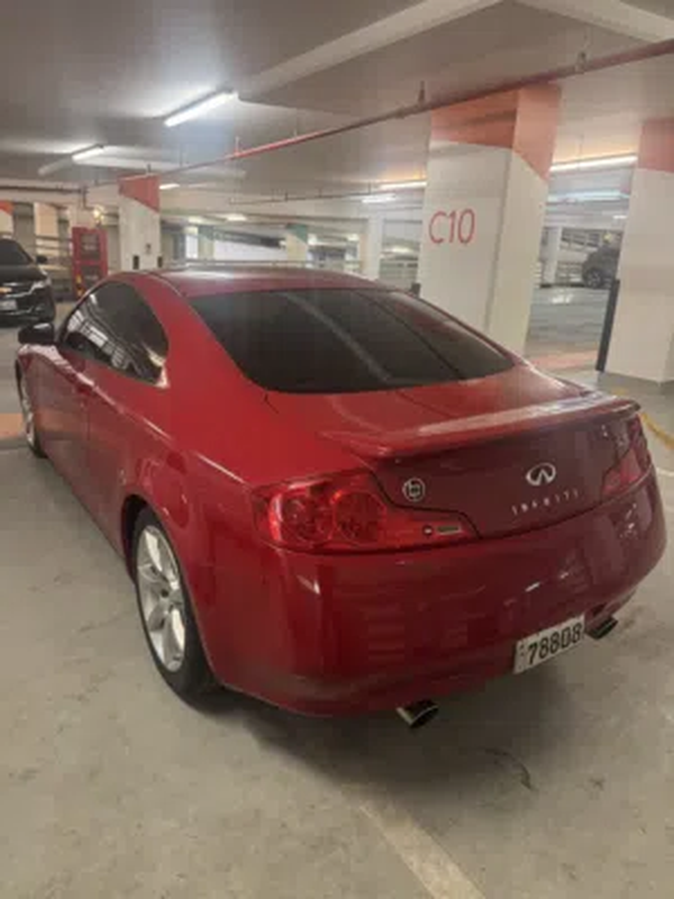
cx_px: 337
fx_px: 623
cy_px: 450
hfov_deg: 56.8
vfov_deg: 71.6
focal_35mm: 24
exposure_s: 1/50
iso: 500
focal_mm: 6.76
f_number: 1.78
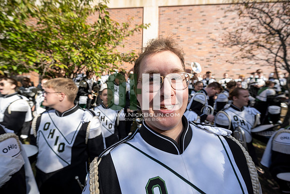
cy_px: 97
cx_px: 145
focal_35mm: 14
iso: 250
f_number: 4.5
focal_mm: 14
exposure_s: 1/500
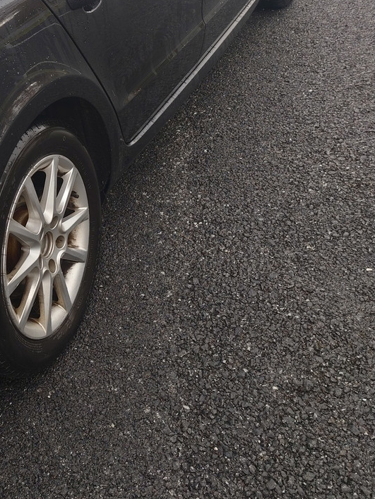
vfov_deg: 35.5
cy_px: 93
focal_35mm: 52
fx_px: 751
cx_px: -1
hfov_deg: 26.5
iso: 125
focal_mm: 6.19
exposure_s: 1/100
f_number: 1.65
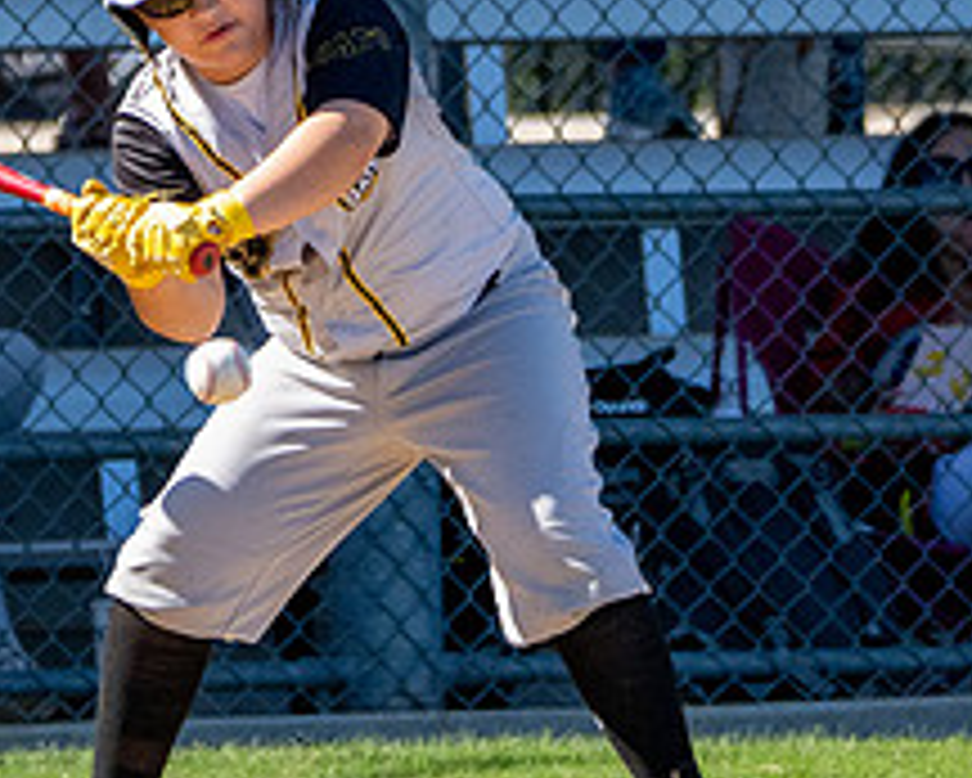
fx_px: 26737
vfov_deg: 1.7
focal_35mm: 929
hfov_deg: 2.1
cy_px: -54
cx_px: 195
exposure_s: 1/4000
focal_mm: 203
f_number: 5.6
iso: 1000
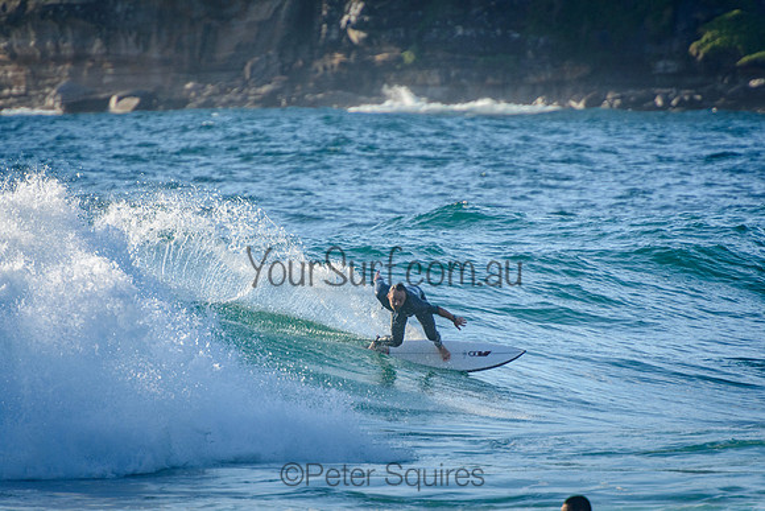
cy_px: 256
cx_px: 382
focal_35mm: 611
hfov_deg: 3.4
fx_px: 12976
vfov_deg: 2.3
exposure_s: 1/2000
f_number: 5.6
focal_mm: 400
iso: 400
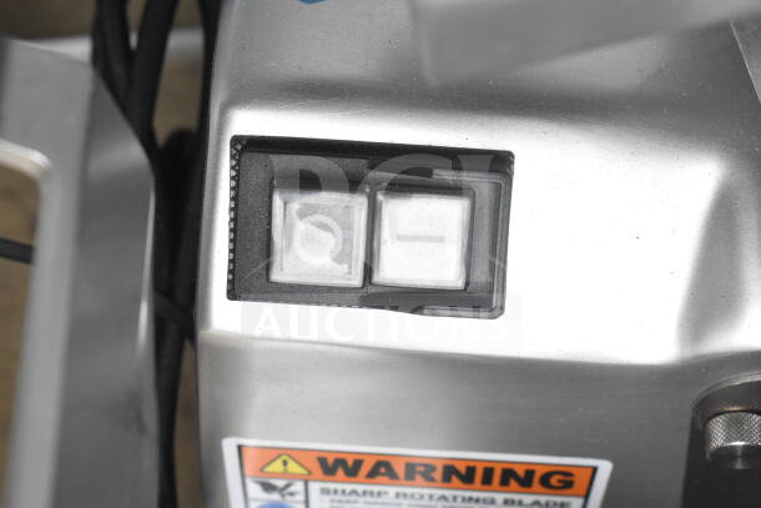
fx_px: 1744
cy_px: 254
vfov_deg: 16.6
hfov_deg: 24.6
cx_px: 380
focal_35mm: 82
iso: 1600
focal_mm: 55
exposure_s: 1/250
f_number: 8
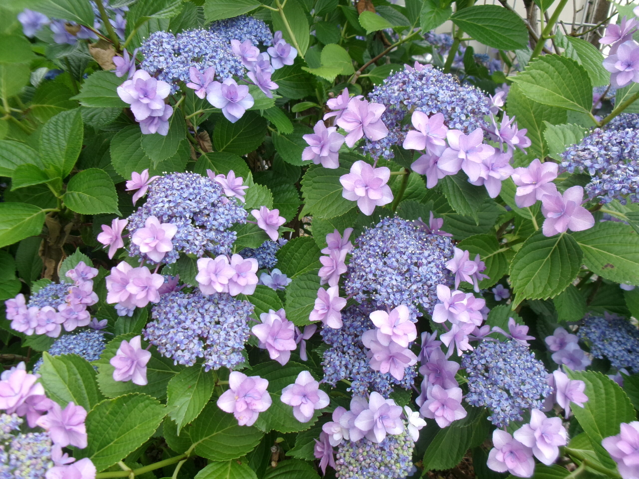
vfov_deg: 49.7
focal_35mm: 28
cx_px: 320
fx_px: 517
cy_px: 240
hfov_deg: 63.4
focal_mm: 5.1
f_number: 3.9
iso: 100
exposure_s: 1/90
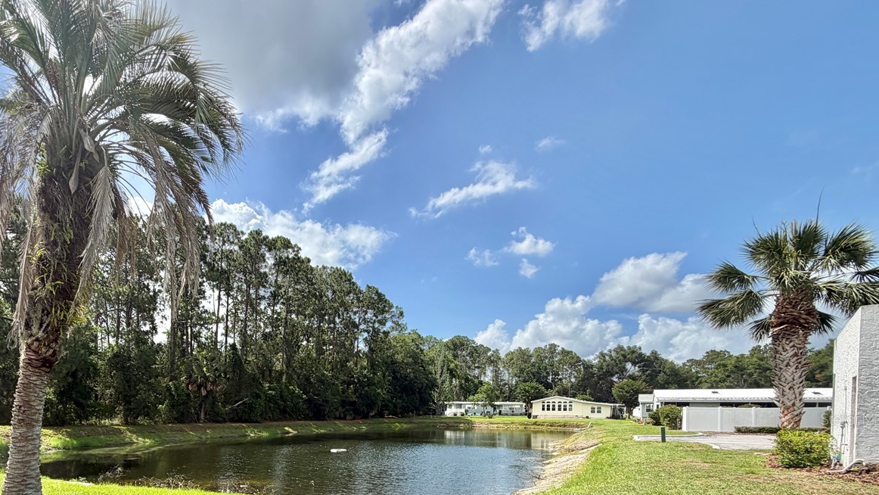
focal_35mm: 21
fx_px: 490
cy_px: 419
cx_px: 287
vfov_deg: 49.4
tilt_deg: -3.2
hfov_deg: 80.8
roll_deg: -1.6
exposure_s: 1/770
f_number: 2.2
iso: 20
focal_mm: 2.22
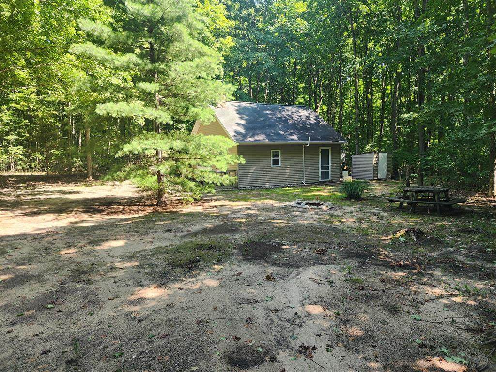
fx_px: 330
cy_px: 186
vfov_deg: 58.9
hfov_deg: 73.9
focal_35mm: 23
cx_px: 248
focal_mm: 6.4
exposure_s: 1/180
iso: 40
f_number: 1.8
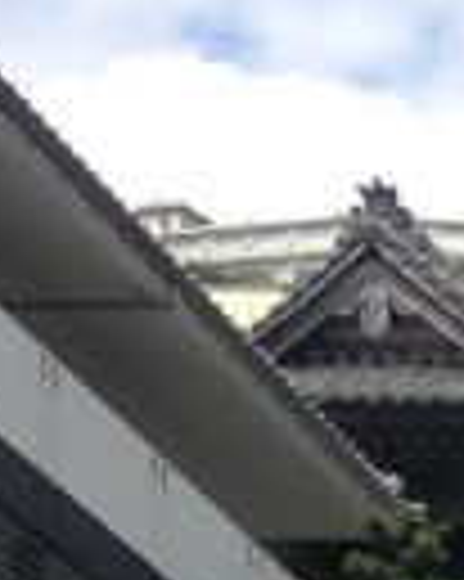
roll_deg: -2.0
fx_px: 4382
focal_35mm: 255
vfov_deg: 6.9
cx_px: 1333
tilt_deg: +1.5
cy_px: 1646
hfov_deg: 5.7
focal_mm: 4.12
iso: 50
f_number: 2.4
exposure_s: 1/1022
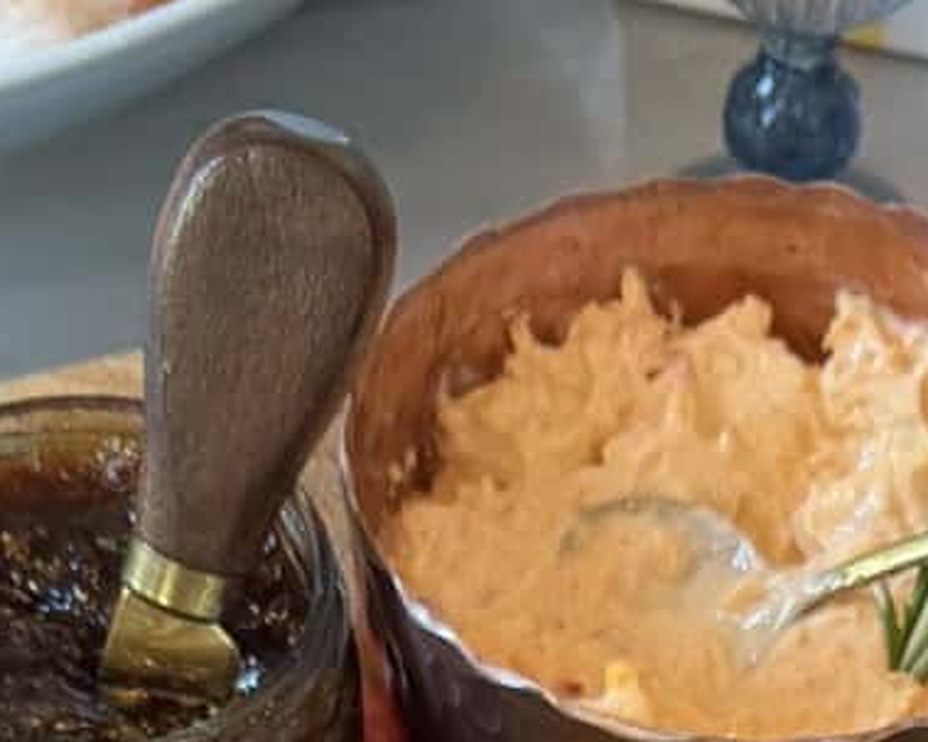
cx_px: 737
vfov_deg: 10.2
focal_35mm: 127
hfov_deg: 15.1
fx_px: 3486
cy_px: 1926
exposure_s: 1/120
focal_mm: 6.8
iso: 200
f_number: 1.8
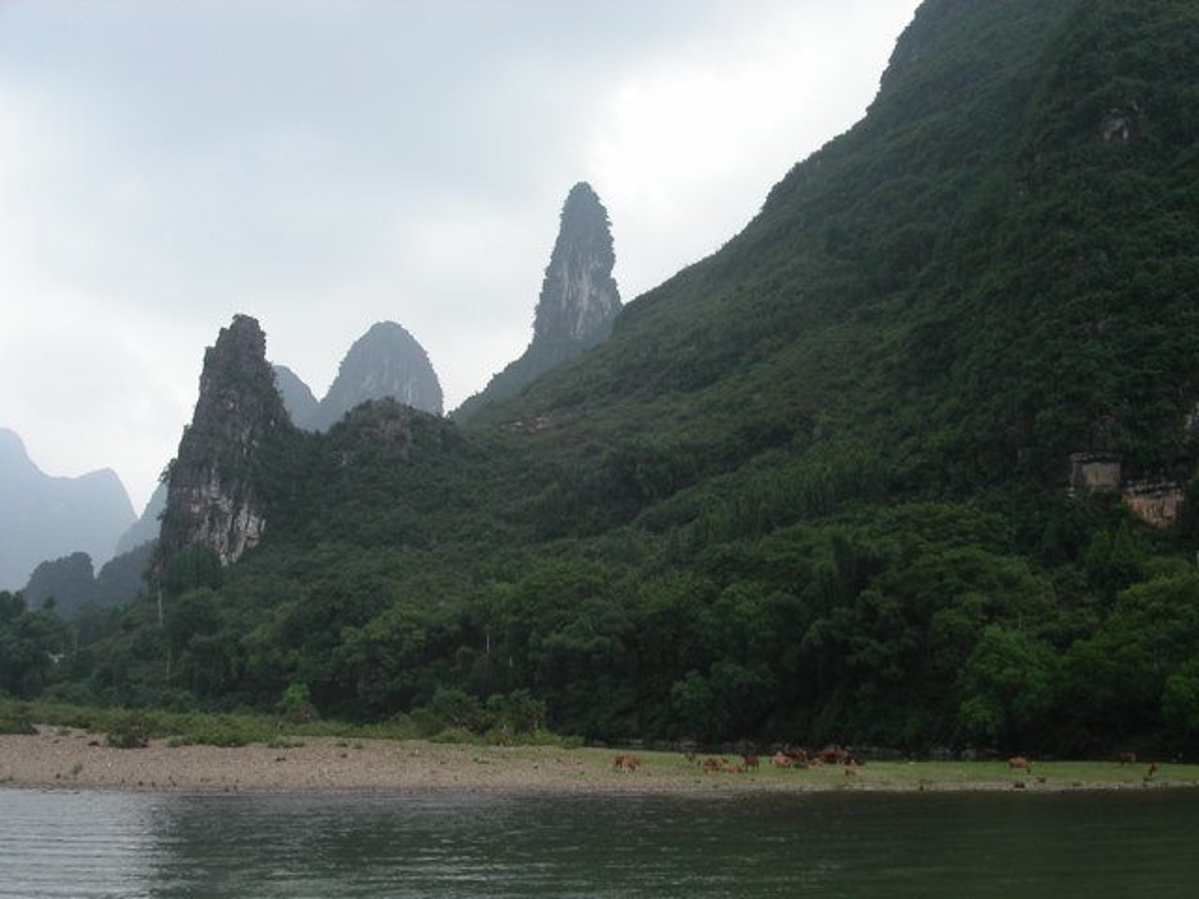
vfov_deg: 37.7
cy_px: 450
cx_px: 600
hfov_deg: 49.0
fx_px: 1316
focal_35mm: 38
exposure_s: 1/90
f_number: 8
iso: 100
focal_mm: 7.8
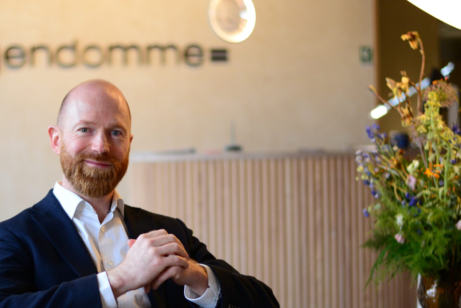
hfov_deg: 21.1
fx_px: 1230
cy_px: 202
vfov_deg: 14.2
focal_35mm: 96
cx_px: 151
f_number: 1.8
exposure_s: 1/200
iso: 640
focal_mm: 50
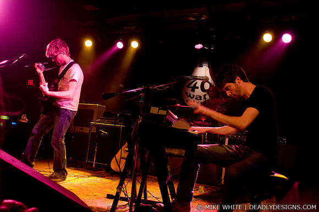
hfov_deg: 62.0
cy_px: 106
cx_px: 160
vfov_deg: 43.5
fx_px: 265
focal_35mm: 30
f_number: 2.8
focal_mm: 20
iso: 1250
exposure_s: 1/80
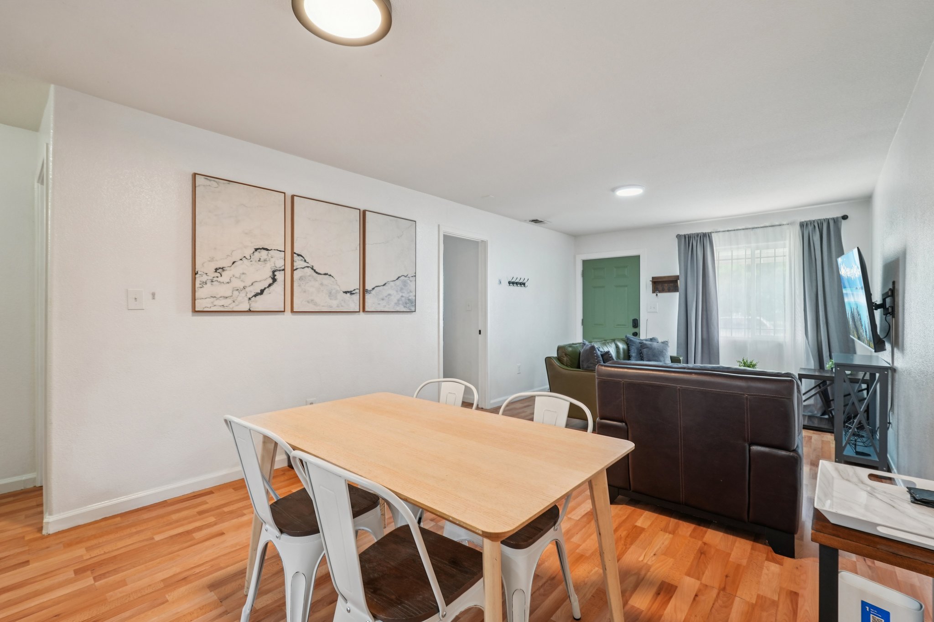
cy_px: 311
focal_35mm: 16
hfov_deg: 96.7
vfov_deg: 73.7
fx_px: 415
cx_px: 467
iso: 400
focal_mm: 16
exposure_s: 1/5
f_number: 8
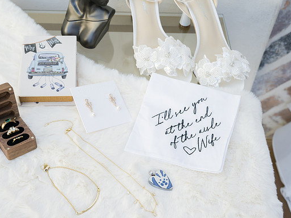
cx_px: 139
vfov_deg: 25.2
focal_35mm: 58
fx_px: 487
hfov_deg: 33.2
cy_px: 101
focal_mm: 48
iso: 200
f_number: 8
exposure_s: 1/80
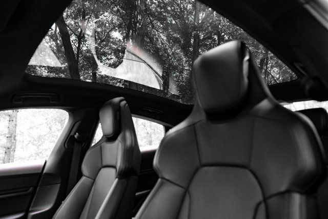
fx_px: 219
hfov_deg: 73.7
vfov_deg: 53.2
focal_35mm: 24
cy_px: 110
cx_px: 164
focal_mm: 24
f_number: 3.5
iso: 1000
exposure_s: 1/160
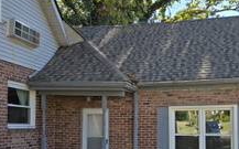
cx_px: 144
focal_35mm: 45
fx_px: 293
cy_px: 115
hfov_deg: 44.2
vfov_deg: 28.0
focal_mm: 5.4
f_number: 1.8
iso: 25
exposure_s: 1/626
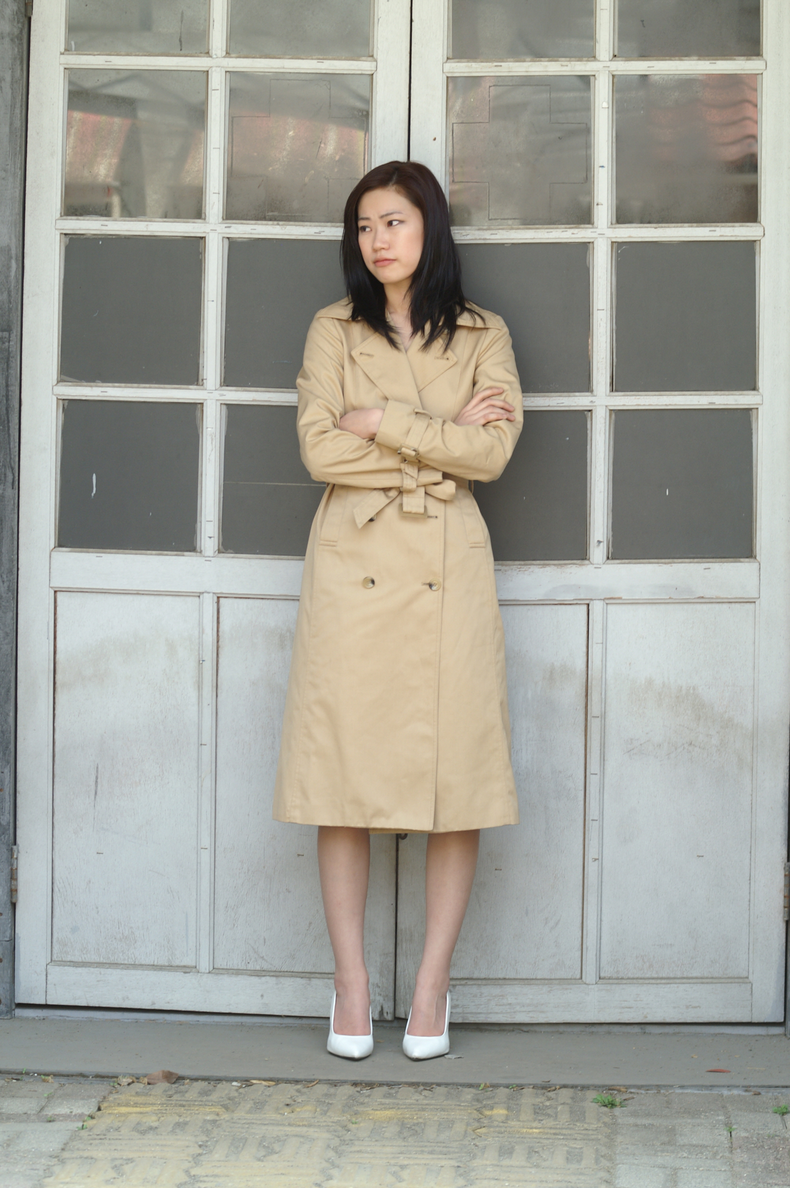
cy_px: 594
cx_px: 395
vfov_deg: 17.1
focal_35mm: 120
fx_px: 3957
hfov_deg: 11.4
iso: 200
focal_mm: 80
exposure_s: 1/100
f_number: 5.6
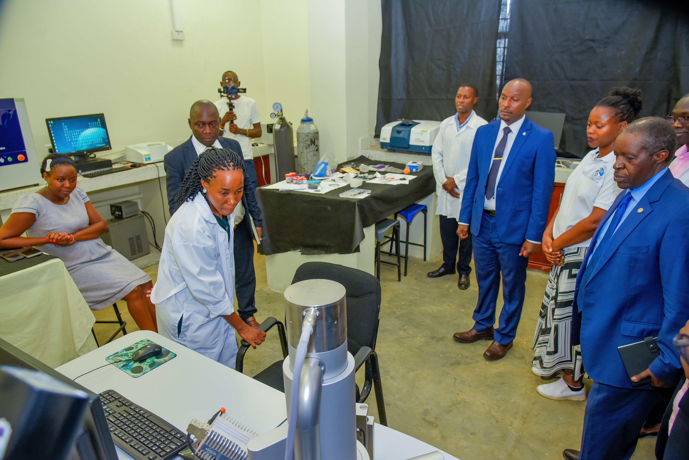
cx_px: 344
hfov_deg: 73.7
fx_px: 459
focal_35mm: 24
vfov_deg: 53.2
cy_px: 230
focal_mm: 24
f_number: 5
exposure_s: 1/80
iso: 800
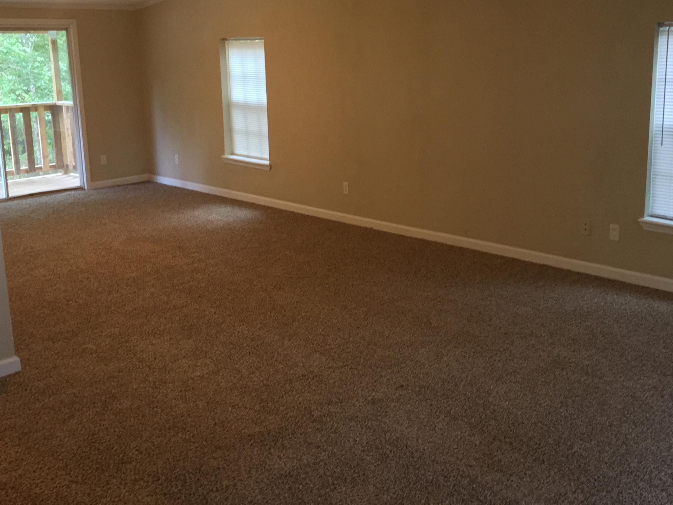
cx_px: 357
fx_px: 739
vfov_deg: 37.4
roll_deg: +0.5
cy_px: 181
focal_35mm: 38
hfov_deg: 48.9
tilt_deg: -9.8
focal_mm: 4.15
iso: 200
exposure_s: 1/30
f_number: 2.2
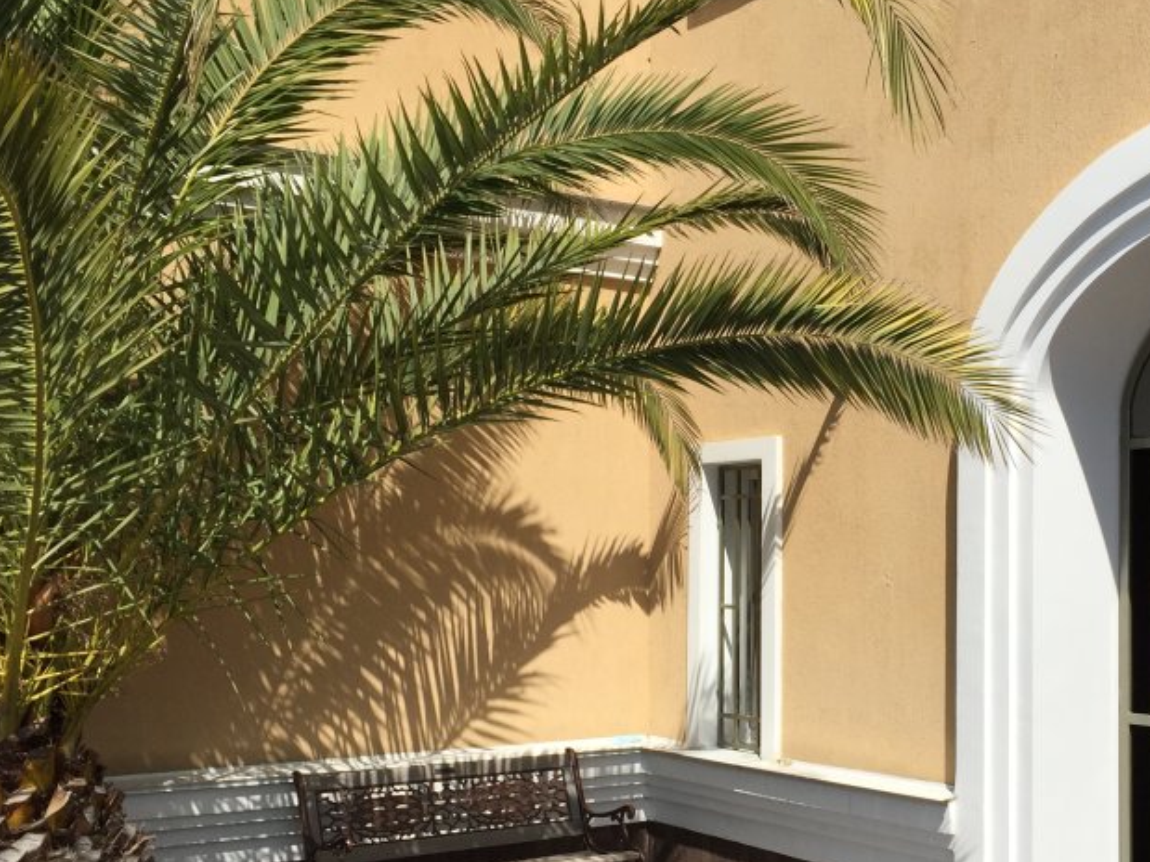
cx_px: 821
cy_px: 574
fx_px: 1594
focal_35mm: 48
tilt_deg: -0.3
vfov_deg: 30.0
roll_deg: -0.3
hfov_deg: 38.9
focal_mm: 4.15
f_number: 2.2
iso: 32
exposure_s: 1/2825
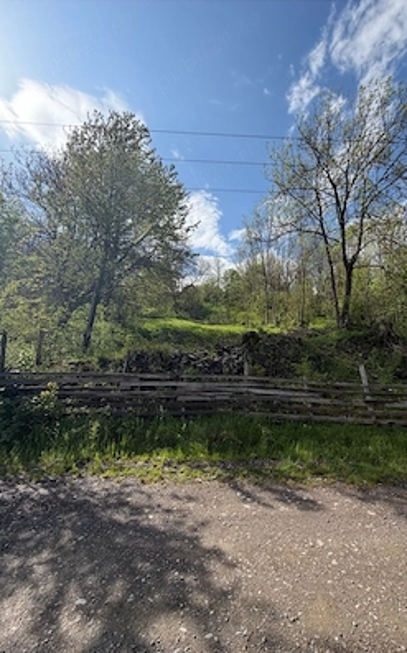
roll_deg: -2.7
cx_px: 241
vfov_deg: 101.5
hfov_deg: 74.0
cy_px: 328
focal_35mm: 15
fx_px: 267
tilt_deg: +9.9
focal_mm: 2.22
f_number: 2.2
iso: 25
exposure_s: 1/770
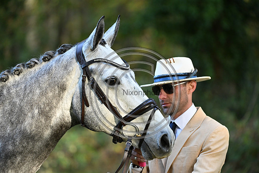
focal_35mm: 200
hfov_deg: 10.3
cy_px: 86
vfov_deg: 6.9
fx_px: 1439
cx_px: 130
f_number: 4.5
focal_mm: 200
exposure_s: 1/800
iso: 3200
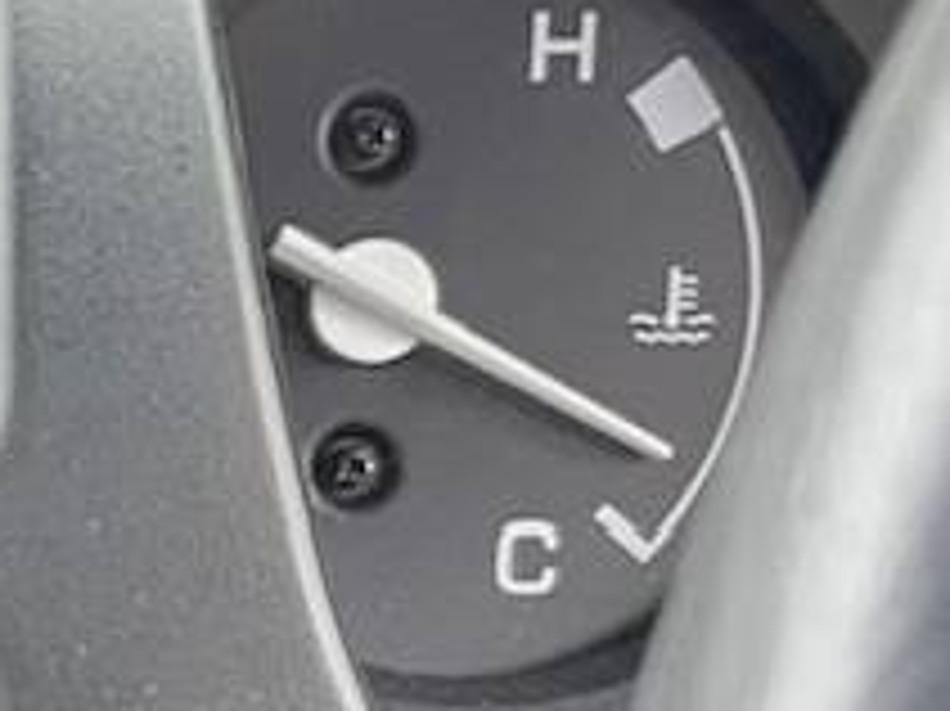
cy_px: 1287
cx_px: -1535
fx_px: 4169
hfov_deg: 10.6
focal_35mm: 152
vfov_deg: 9.3
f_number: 1.6
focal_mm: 5.1
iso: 200
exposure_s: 1/60
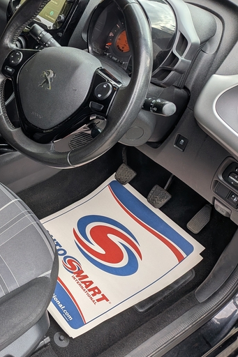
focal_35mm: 39
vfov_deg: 49.4
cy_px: 152
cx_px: -17
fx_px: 387
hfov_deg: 30.8
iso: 27
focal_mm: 4.53
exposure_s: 1/100
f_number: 1.7
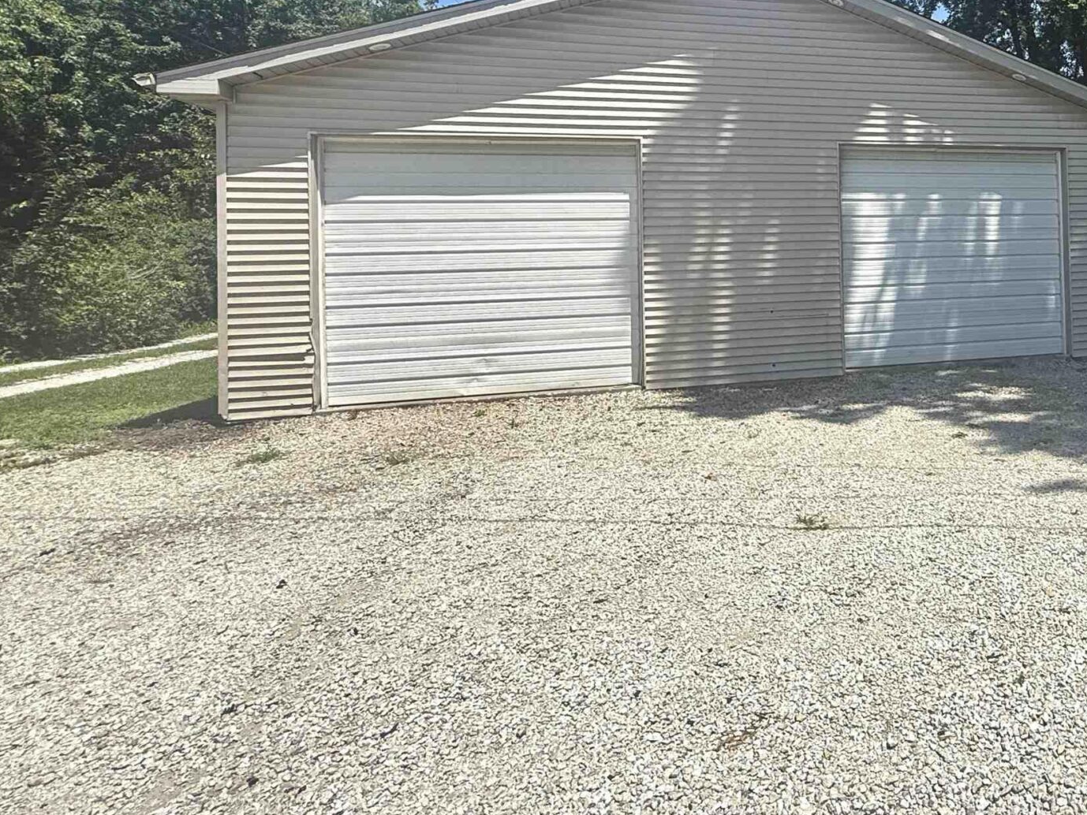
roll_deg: +1.2
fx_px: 817
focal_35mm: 26
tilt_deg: +1.7
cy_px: 240
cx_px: 958
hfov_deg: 58.5
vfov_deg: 51.6
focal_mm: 2.22
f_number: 2.2
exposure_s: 1/1795
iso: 50
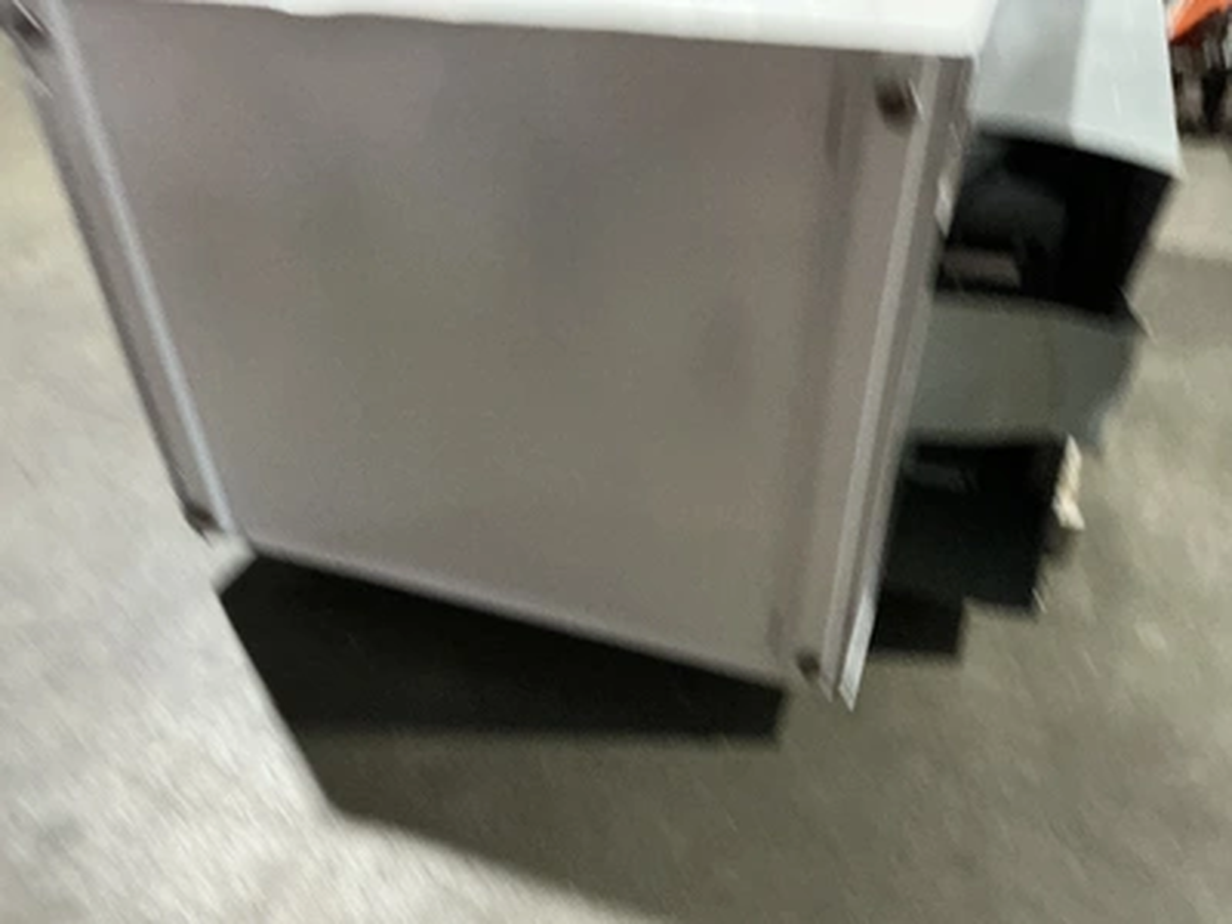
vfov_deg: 49.7
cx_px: 616
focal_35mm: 28
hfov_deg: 63.4
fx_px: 997
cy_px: 462
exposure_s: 1/55
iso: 320
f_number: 1.8
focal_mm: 3
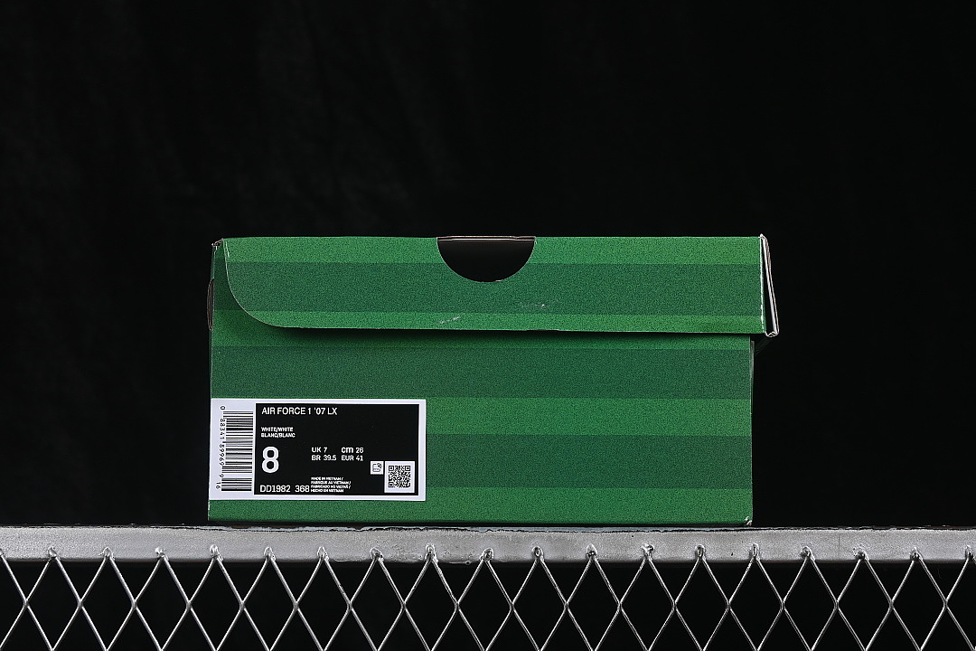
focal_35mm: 75
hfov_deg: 27.0
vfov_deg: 18.2
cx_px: 488
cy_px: 326
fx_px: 2033
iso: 160
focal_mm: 50
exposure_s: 1/80
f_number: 8
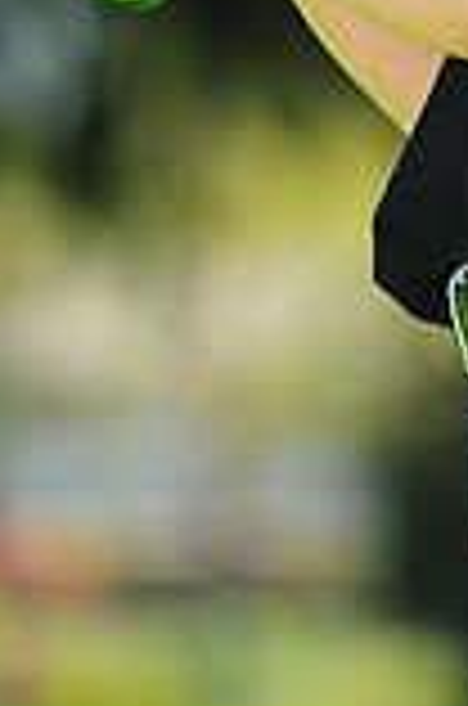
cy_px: -508
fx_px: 13024
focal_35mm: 665
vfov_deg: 3.1
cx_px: 792
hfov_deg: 2.1
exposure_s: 1/400
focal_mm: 180
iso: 200
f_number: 5
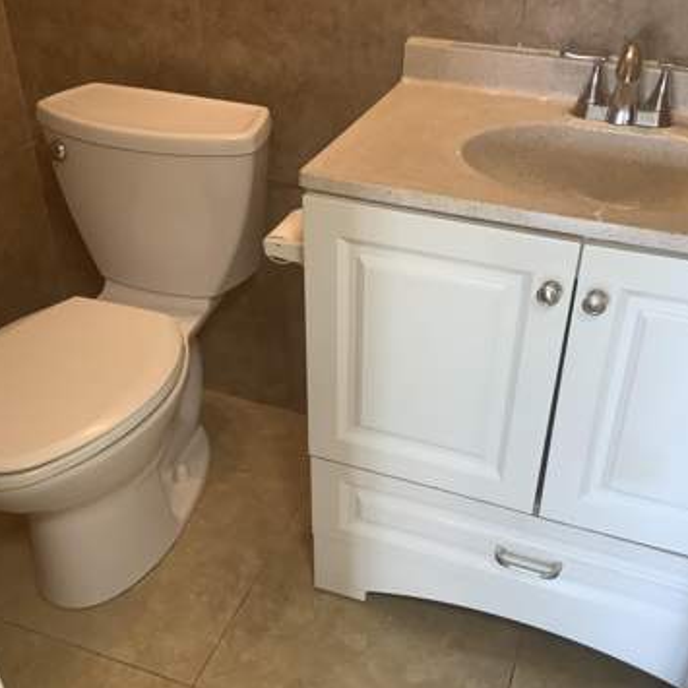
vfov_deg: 44.9
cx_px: 360
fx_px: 832
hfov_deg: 44.9
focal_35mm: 37
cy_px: 344
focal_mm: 3.3
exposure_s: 1/50
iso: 64
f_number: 2.4
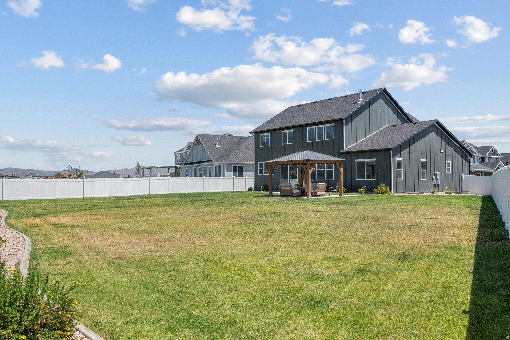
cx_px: 255
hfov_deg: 65.5
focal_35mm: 28
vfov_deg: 46.4
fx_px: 397
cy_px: 170
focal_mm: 28
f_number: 8
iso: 1600
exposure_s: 1/1250
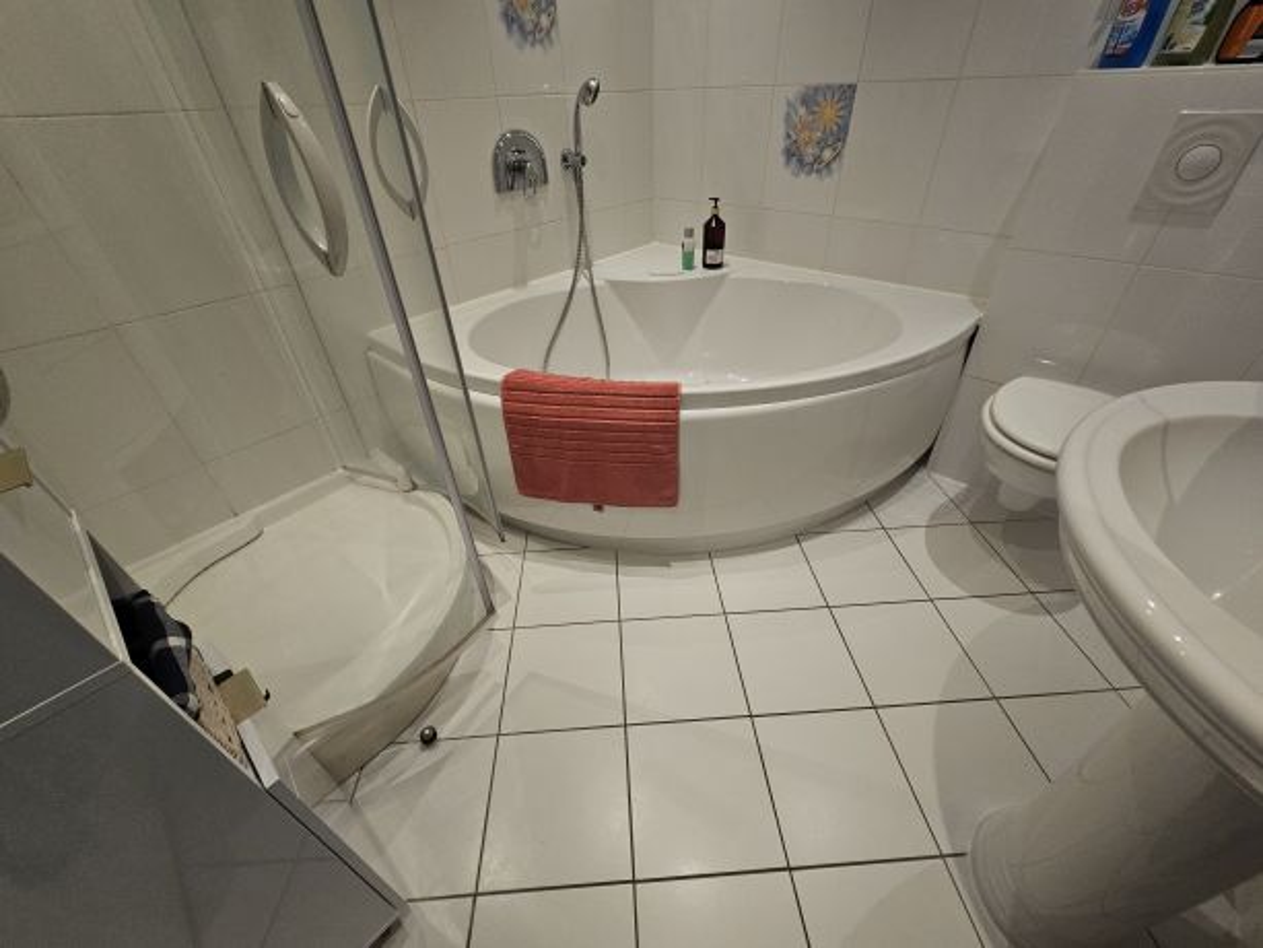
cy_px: 474
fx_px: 474
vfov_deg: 89.9
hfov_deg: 106.2
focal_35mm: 13
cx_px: 632
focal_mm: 2.2
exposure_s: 1/50
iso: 100
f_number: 2.2
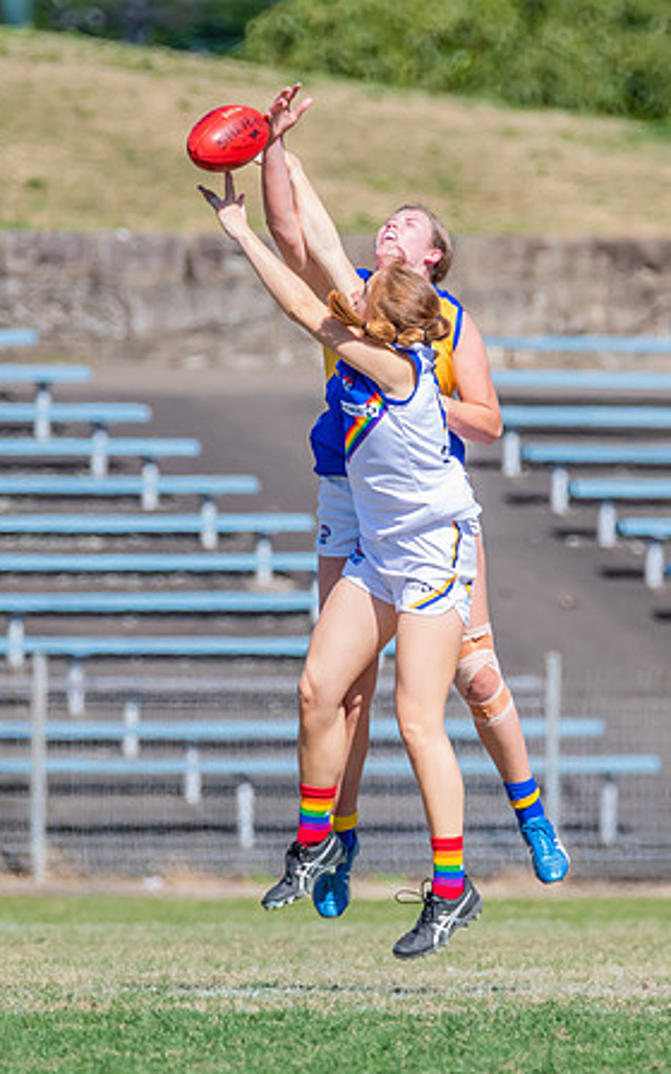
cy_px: 440
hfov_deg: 1.1
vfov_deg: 1.8
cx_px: 389
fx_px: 34262
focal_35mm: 1171
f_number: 9
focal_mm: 600
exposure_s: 1/1600
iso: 800
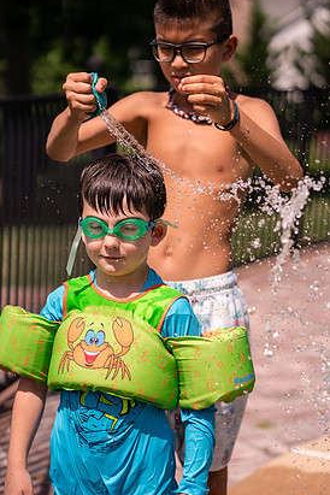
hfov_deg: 14.7
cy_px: 257
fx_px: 1279
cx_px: 152
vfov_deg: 21.9
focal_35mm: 93
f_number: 3.2
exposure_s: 1/4000
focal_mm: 85
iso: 200
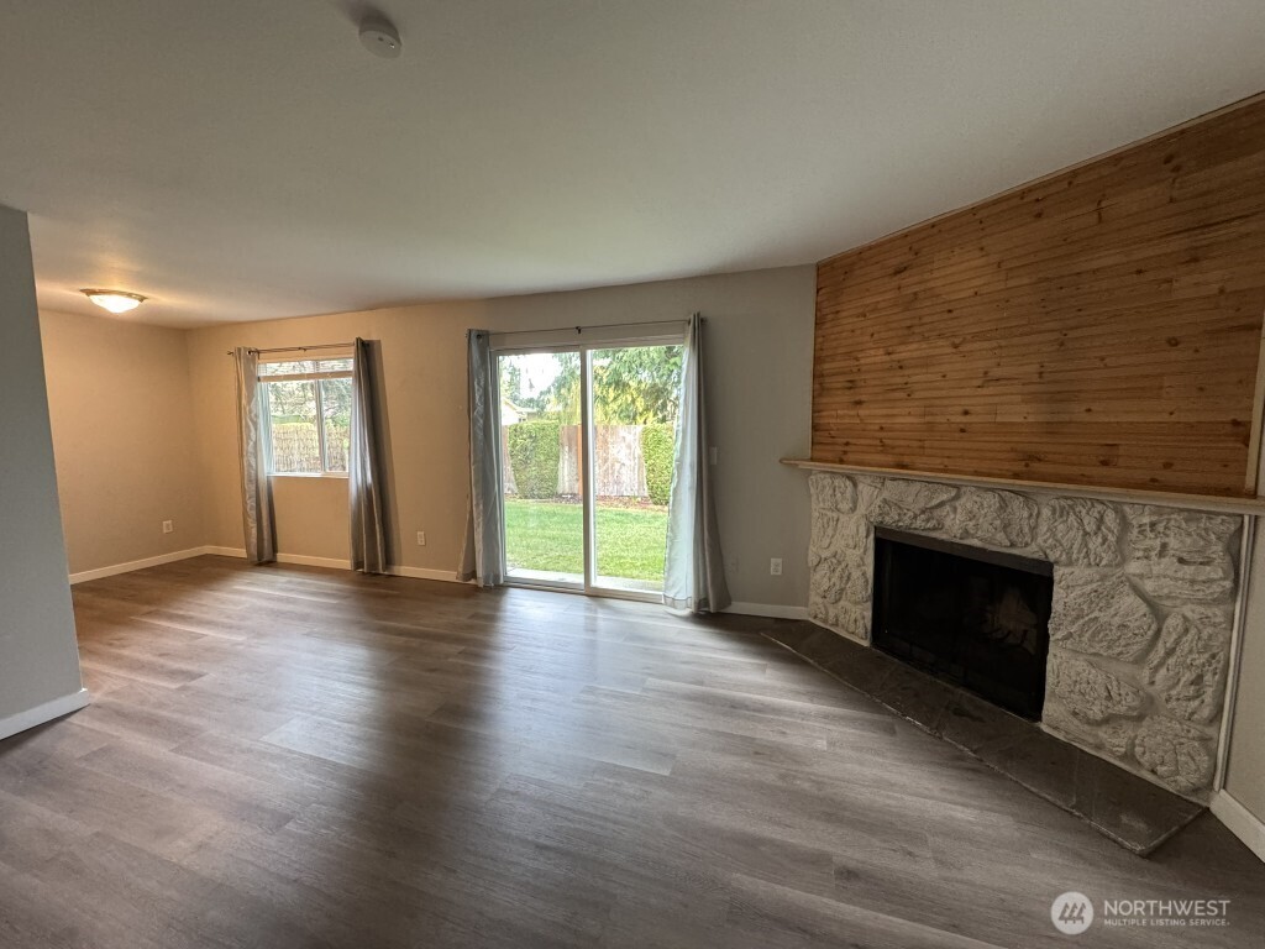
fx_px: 512
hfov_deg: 102.1
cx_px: 632
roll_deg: -0.1
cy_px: 474
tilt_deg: -5.9
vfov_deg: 85.7
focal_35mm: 14
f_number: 2.2
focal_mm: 2.22
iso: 640
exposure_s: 1/60
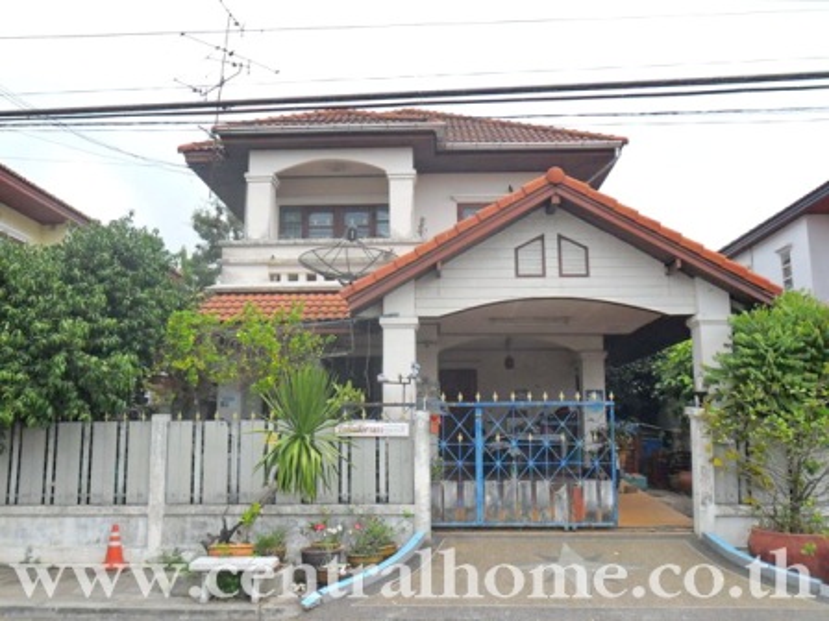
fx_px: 766
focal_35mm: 32
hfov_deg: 56.8
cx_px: 414
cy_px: 310
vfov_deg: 44.2
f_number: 3.7
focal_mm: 5.7
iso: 100
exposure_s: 1/1000
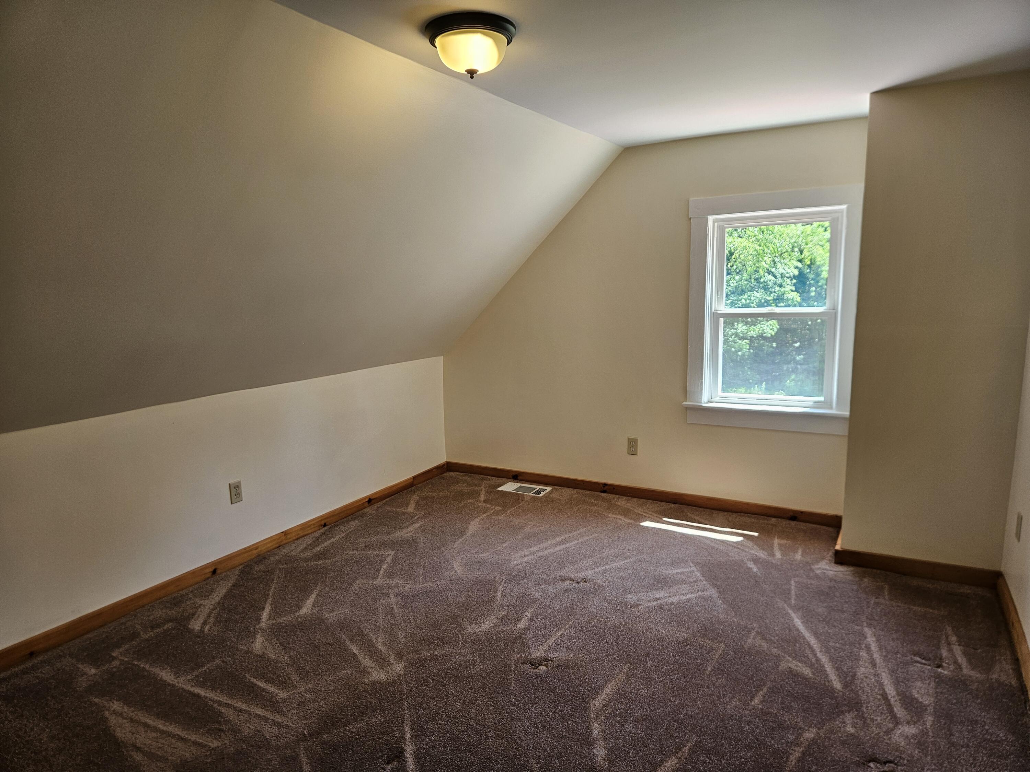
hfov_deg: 73.9
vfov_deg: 58.9
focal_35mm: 23
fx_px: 684
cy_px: 386
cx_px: 515
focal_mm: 5.4
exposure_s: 1/120
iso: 100
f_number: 1.8
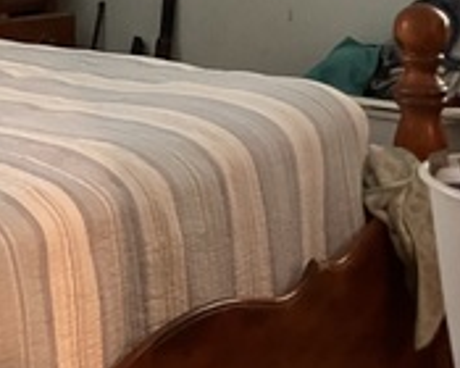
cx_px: -87
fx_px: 1361
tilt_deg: -2.3
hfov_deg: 18.2
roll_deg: -0.1
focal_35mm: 100
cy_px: -126
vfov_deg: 14.7
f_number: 1.8
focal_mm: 3.99
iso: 320
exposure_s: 1/40
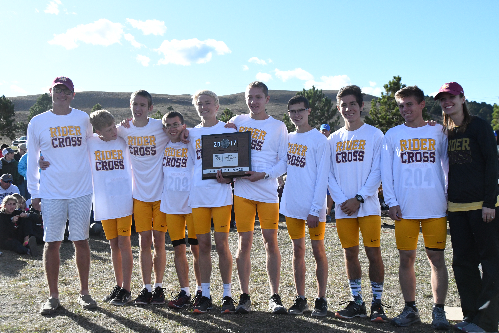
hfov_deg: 49.6
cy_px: 166
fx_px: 541
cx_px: 250
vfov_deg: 34.2
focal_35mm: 39
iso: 2500
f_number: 8
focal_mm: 26
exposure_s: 1/3200
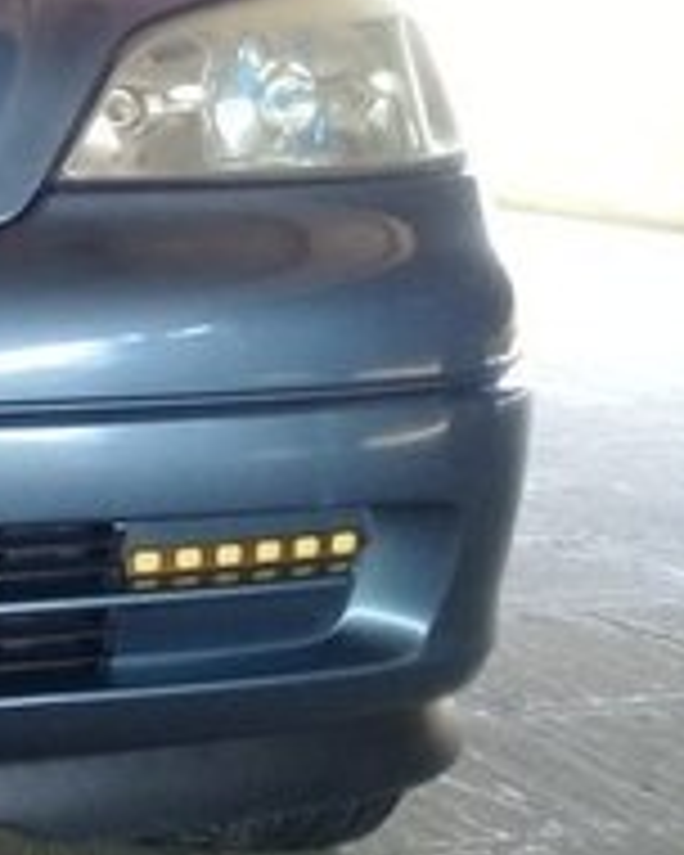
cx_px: -652
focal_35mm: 105
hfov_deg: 12.9
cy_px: 245
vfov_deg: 18.2
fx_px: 2657
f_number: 2.2
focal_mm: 3.3
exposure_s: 1/33
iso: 50
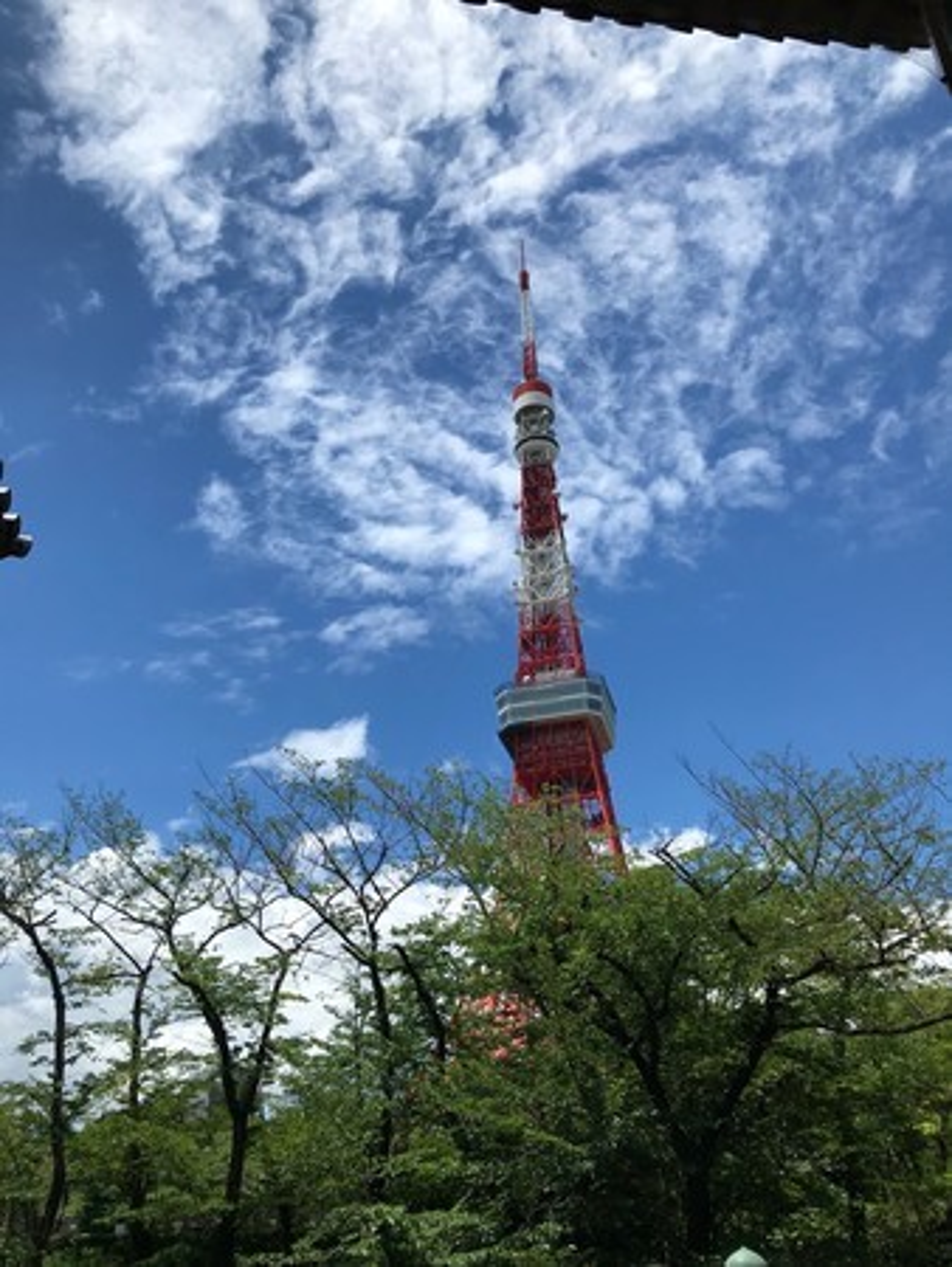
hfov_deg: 49.8
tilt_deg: +31.6
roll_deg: +0.6
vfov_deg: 63.4
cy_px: 634
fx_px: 1026
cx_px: 476
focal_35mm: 28
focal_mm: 3.99
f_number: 1.8
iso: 20
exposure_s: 1/3300
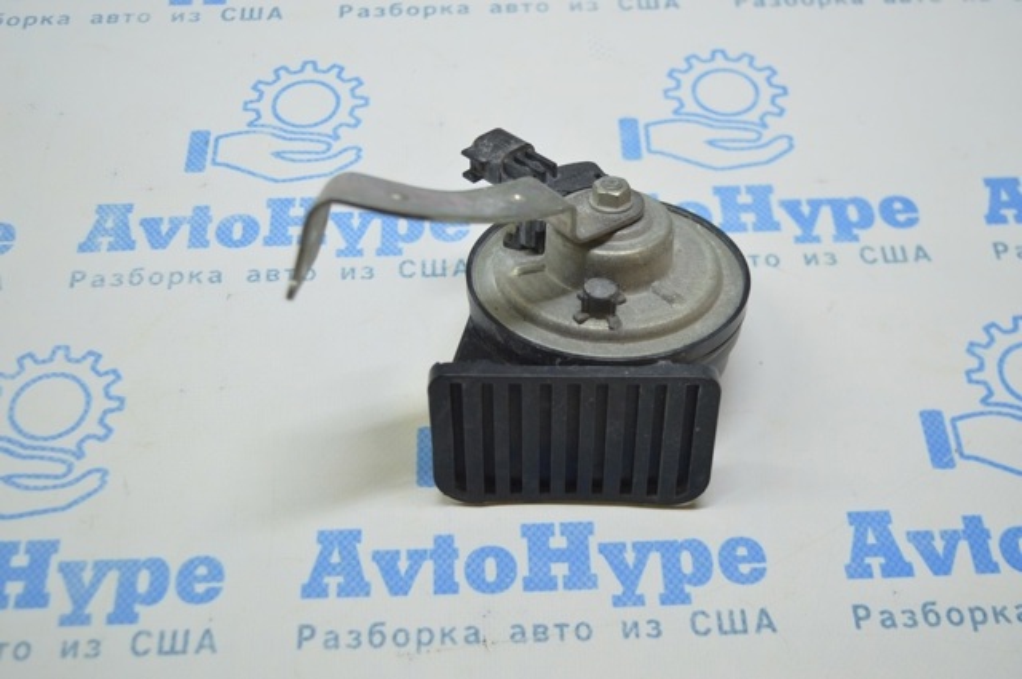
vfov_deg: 28.9
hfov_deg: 42.4
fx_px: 1318
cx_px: 511
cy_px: 340
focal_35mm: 46
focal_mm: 31
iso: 400
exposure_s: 1/40
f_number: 4.2
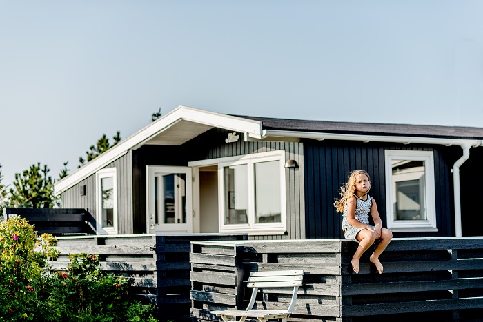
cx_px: 242
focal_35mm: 85
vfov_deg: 16.1
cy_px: 161
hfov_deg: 23.9
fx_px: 1141
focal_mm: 85
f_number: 2.8
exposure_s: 1/2500
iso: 200
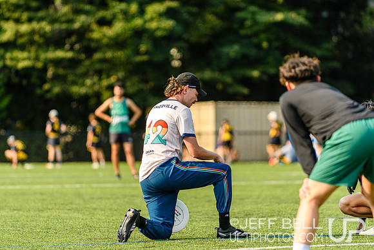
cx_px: 187
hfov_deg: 6.9
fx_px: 3117
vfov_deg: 4.6
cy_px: 125
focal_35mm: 300
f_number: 3.2
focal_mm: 200
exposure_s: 1/1250
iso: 160
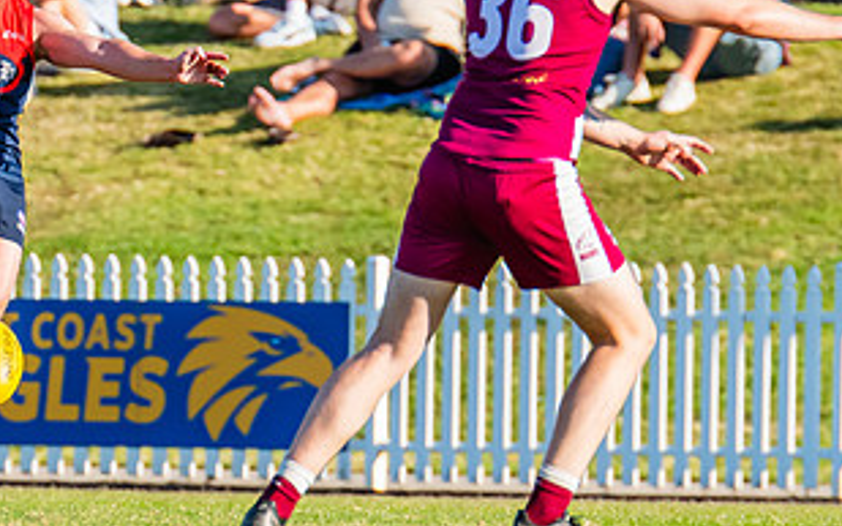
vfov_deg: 1.0
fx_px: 31707
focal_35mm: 1382
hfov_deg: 1.5
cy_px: 31
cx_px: -84
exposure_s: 1/1600
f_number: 7.1
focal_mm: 420
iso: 800
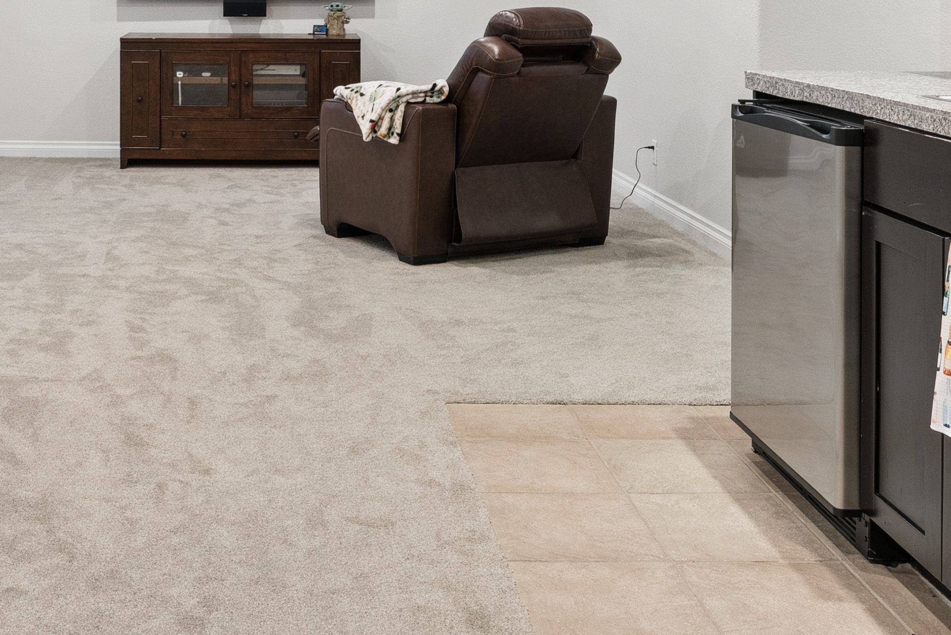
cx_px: 273
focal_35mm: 48
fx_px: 1269
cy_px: -7
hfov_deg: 40.3
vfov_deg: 26.5
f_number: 8
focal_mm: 21
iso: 640
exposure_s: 1/40
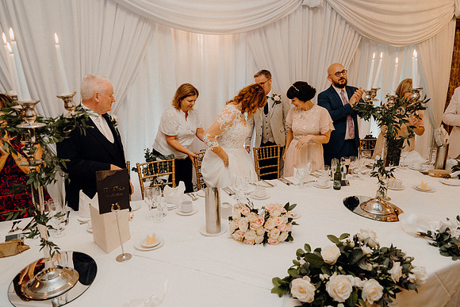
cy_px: 154
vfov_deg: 53.2
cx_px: 230
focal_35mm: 24
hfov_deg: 73.7
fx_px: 307
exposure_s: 1/200
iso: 2500
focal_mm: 24
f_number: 3.5
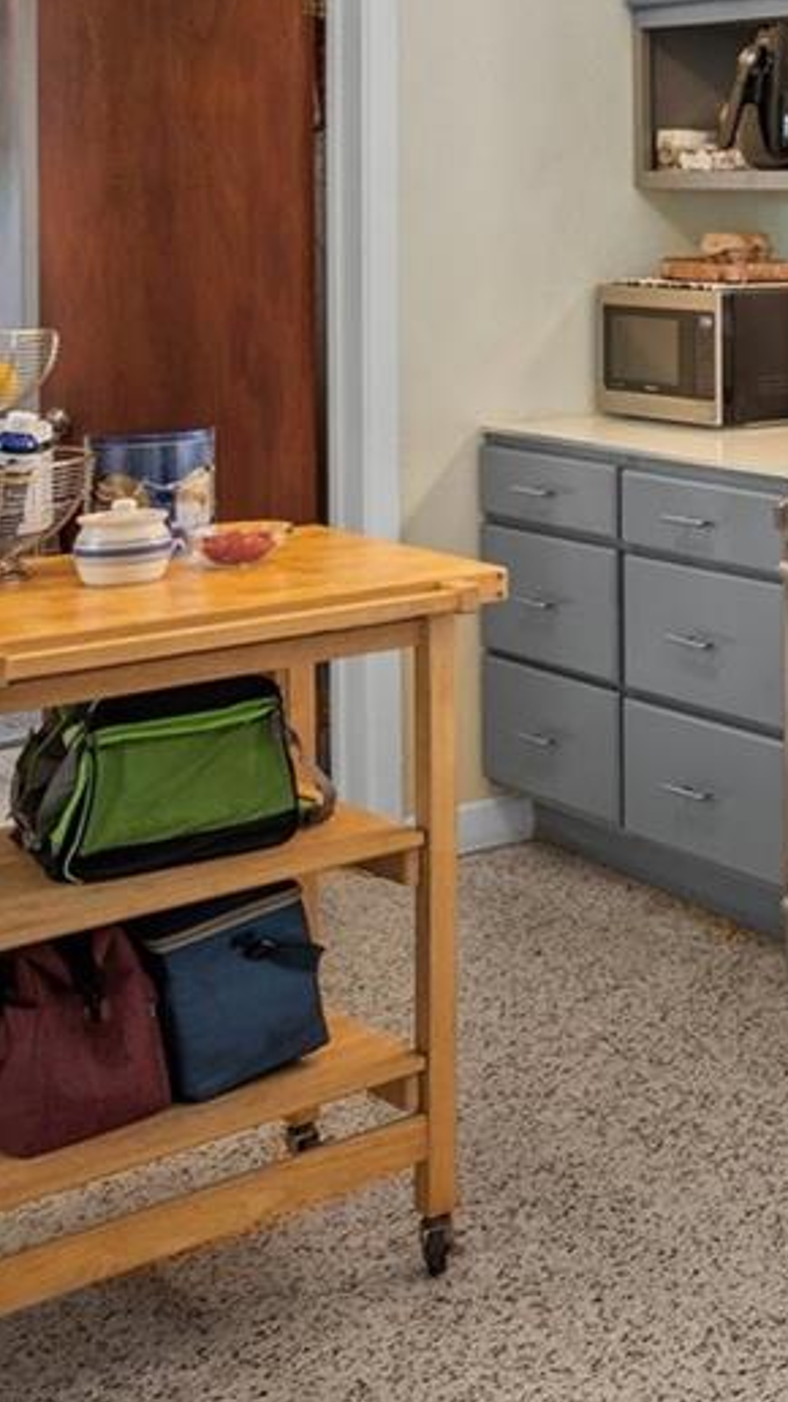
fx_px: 1933
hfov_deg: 16.5
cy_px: 204
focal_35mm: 52
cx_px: 1649
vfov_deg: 37.8
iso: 250
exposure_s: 1/2.5
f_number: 6.3
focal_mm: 16
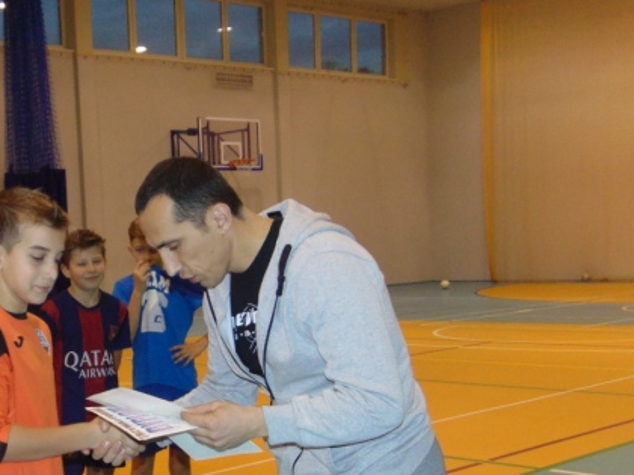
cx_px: 152
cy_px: 400
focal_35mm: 61
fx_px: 1117
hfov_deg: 31.1
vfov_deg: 23.6
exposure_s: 1/30
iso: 200
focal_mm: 4.5
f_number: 3
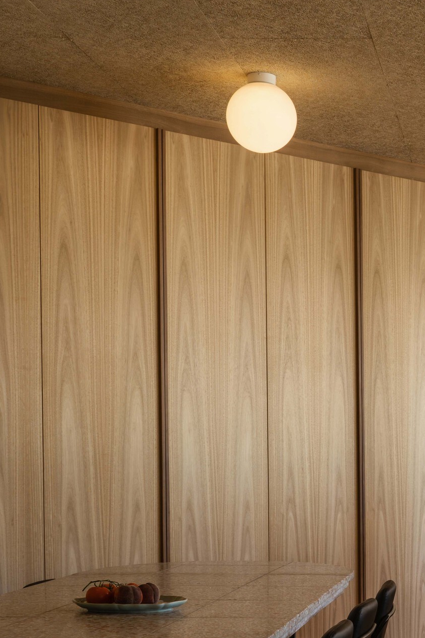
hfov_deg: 18.1
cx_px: 475
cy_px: 442
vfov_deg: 27.8
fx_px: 1278
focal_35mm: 72
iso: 320
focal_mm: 30.5
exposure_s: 1/13
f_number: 13
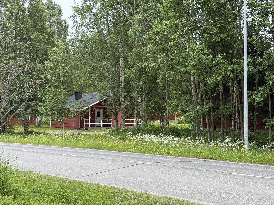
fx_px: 380
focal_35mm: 48
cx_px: 137
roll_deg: +0.5
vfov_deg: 30.3
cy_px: 102
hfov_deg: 39.7
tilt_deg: +2.2
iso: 80
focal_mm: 6.76
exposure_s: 1/297
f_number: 1.78
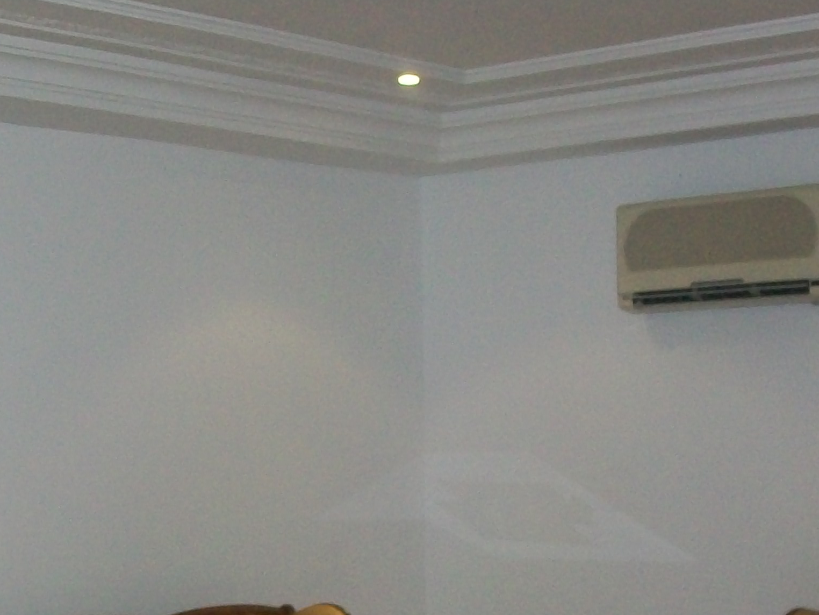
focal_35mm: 82
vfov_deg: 17.4
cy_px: 688
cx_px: 317
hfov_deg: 23.8
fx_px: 1940
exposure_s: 1/60
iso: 160
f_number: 2.7
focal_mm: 6
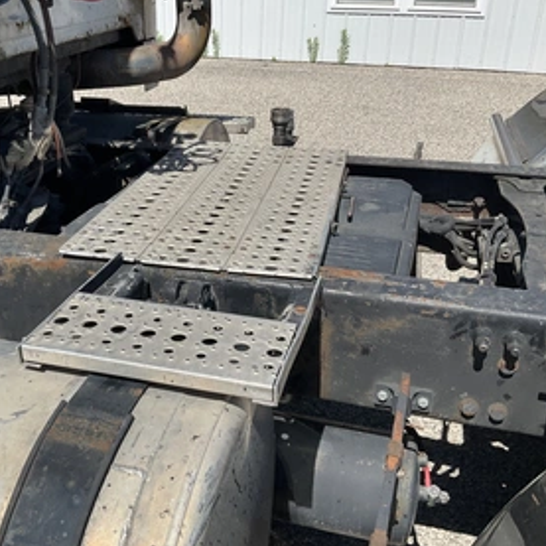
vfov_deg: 44.9
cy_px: 262
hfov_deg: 44.6
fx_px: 660
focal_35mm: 37
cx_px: 213
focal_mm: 3
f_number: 1.8
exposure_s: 1/2320
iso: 25
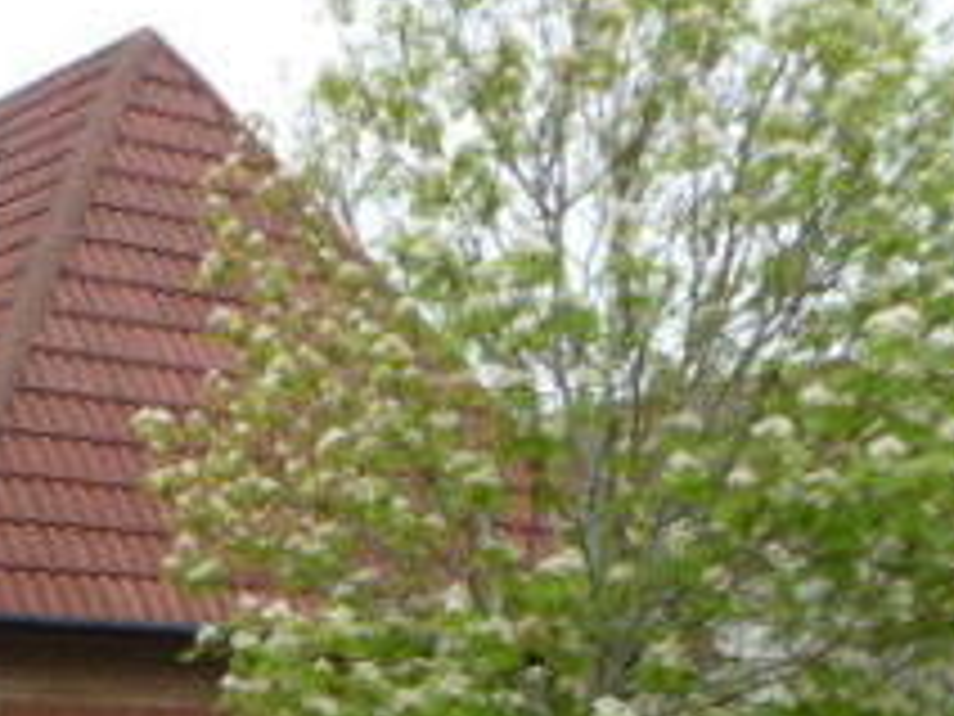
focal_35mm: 77
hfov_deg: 22.8
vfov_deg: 18.5
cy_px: 777
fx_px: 2122
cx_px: -259
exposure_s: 1/200
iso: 80
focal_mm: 5
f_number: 3.3
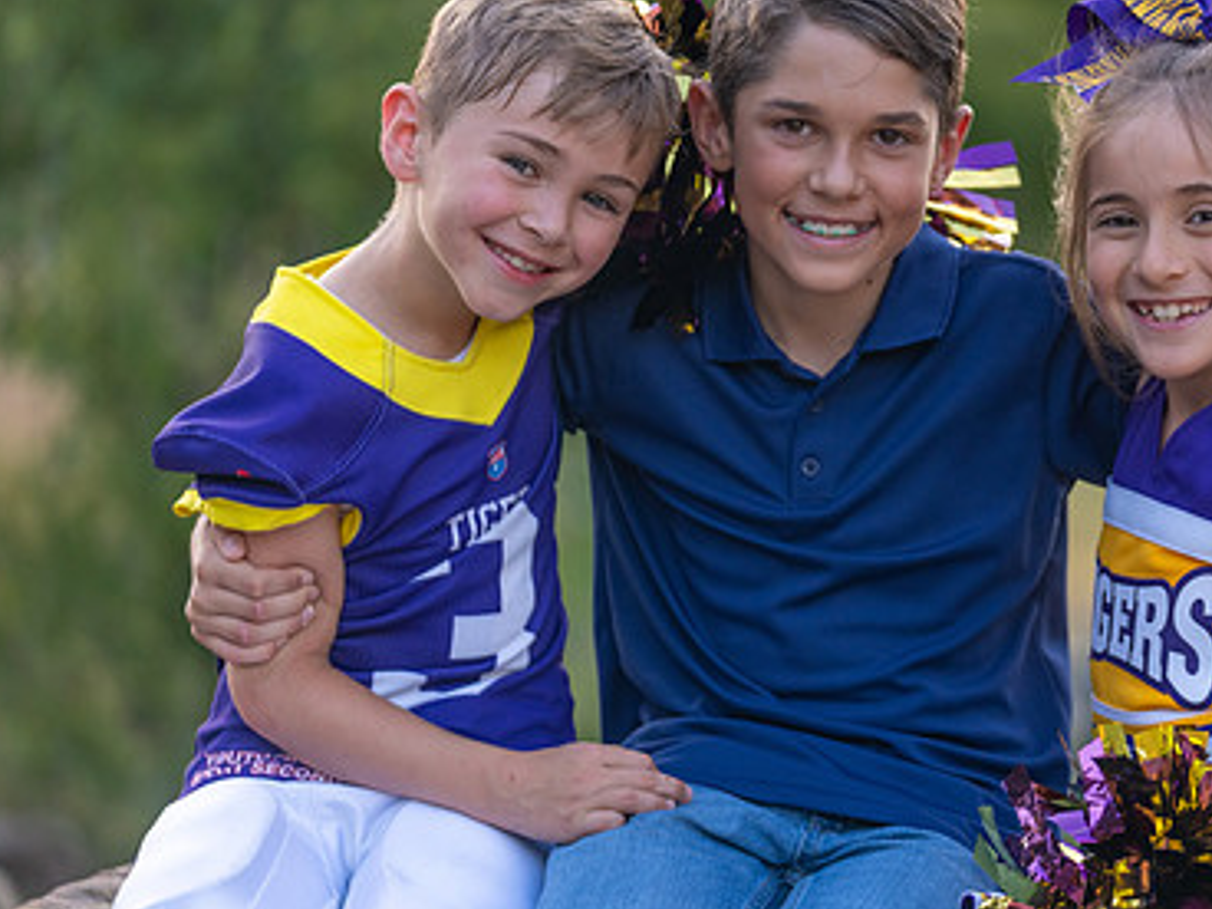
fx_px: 6267
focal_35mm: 179
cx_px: 935
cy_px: 364
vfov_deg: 8.3
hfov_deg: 11.0
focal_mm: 118
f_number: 2.8
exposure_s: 1/320
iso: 500
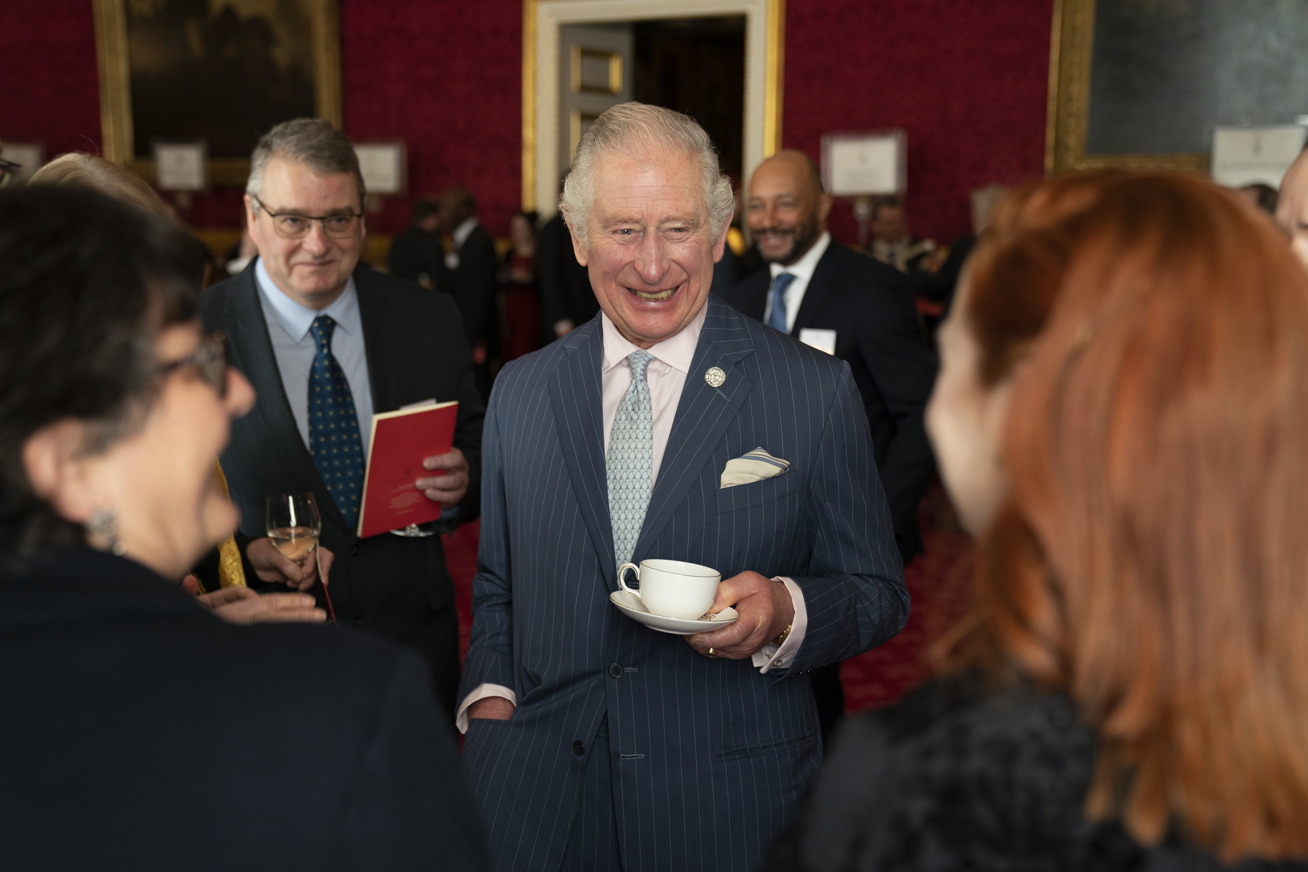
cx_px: 654
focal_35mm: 43
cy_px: 436
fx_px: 1562
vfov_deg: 31.2
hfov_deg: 45.4
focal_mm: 43
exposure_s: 1/250
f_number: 2.8
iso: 1000
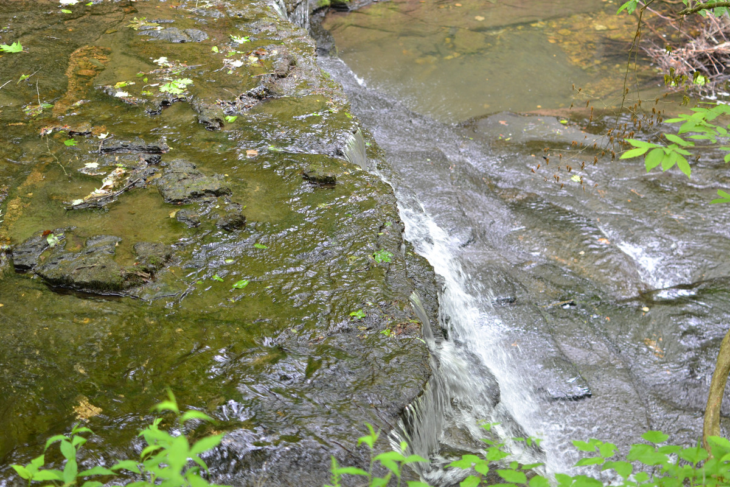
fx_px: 1065
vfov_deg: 25.8
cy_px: 244
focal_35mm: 52
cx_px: 365
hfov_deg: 37.9
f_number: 2.8
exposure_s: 1/60
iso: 400
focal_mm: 35
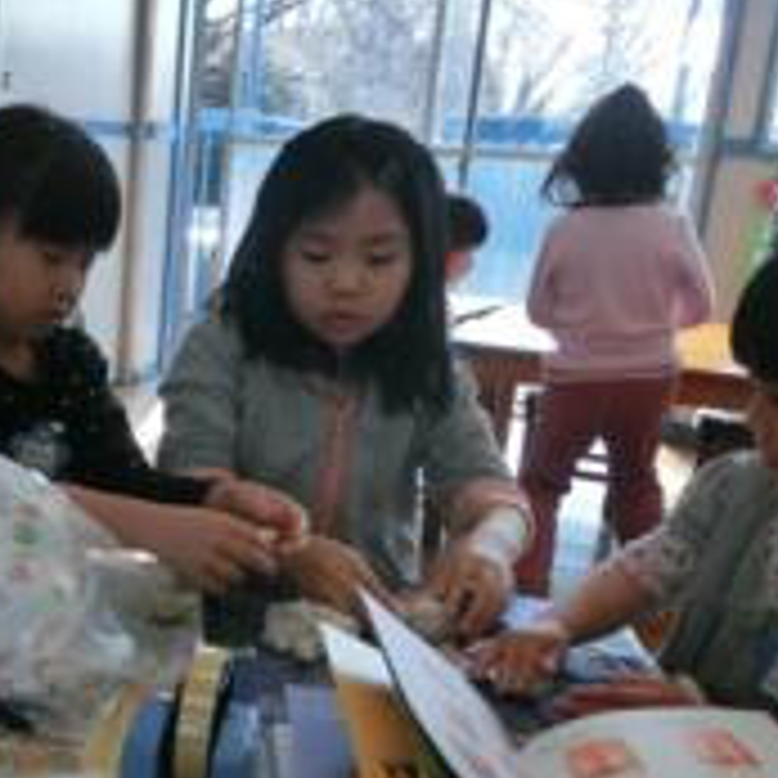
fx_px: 1246
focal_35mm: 49
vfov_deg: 34.5
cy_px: 495
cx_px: -22
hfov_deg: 31.7
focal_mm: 4.24
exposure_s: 1/200
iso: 80
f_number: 3
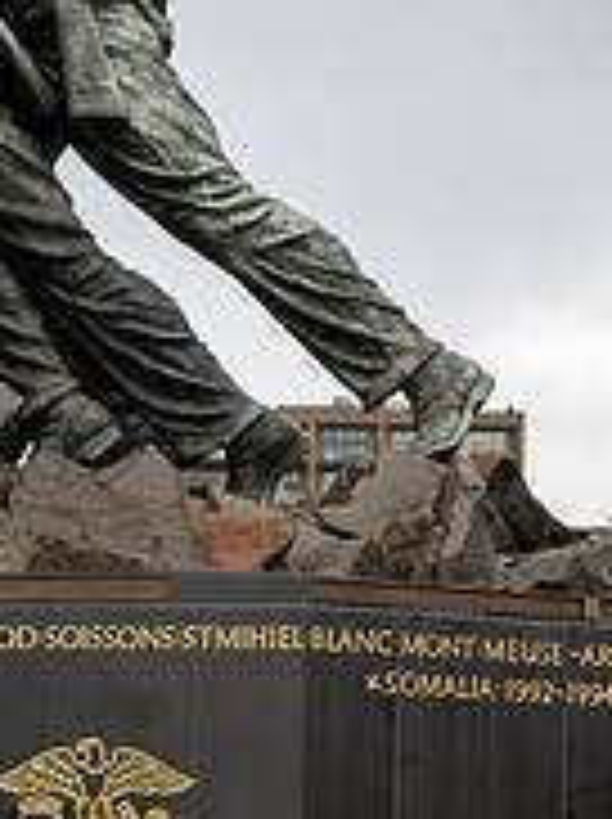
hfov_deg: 13.7
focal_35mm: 107
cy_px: 864
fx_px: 2528
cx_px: 133
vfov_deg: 17.8
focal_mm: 45
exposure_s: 1/100
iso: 180
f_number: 6.3
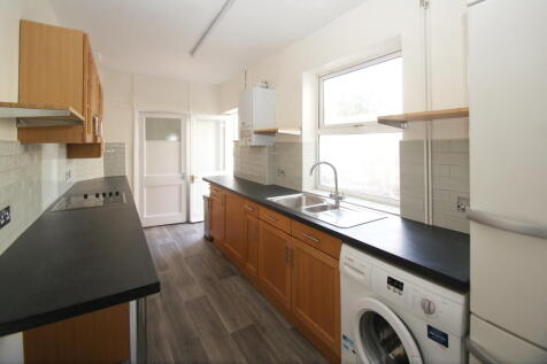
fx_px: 228
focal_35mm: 15
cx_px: 274
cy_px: 182
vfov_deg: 77.3
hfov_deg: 100.4
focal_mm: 10
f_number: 5.6
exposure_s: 1/60
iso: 400
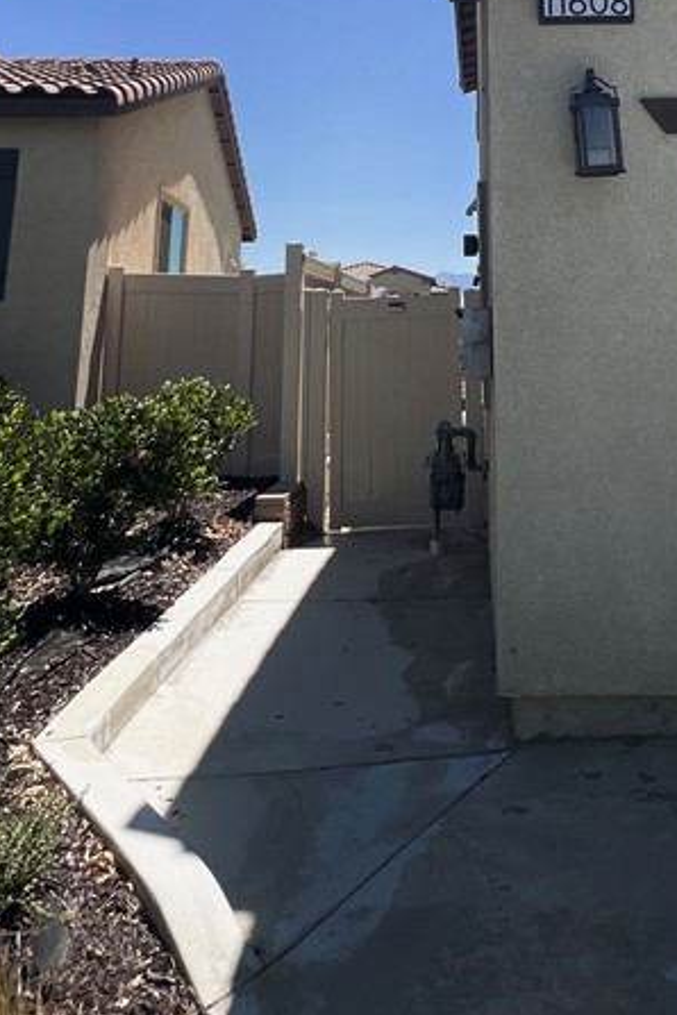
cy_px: 111
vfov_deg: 53.2
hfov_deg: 41.4
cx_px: 484
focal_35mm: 31
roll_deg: +0.8
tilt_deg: +13.9
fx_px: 874
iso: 32
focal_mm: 1.57
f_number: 1.8
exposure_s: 1/1508
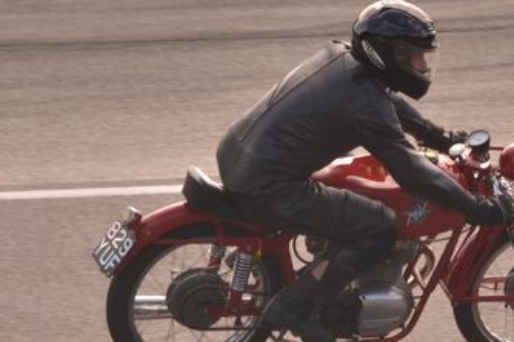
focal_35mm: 971
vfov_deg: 1.4
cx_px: 512
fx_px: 13850
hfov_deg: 2.1
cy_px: 245
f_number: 5
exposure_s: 1/640
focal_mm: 180
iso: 200
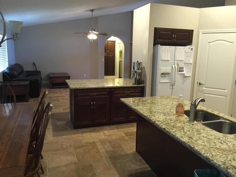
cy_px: 88
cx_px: 118
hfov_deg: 61.7
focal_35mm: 29
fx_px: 198
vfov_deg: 48.2
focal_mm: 4.15
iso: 125
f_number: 2.2
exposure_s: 1/15
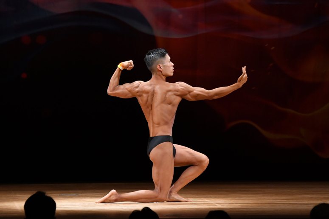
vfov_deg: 5.4
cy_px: 110
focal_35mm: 255
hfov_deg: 8.1
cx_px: 164
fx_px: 2329
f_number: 5.6
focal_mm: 170
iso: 3200
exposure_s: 1/400
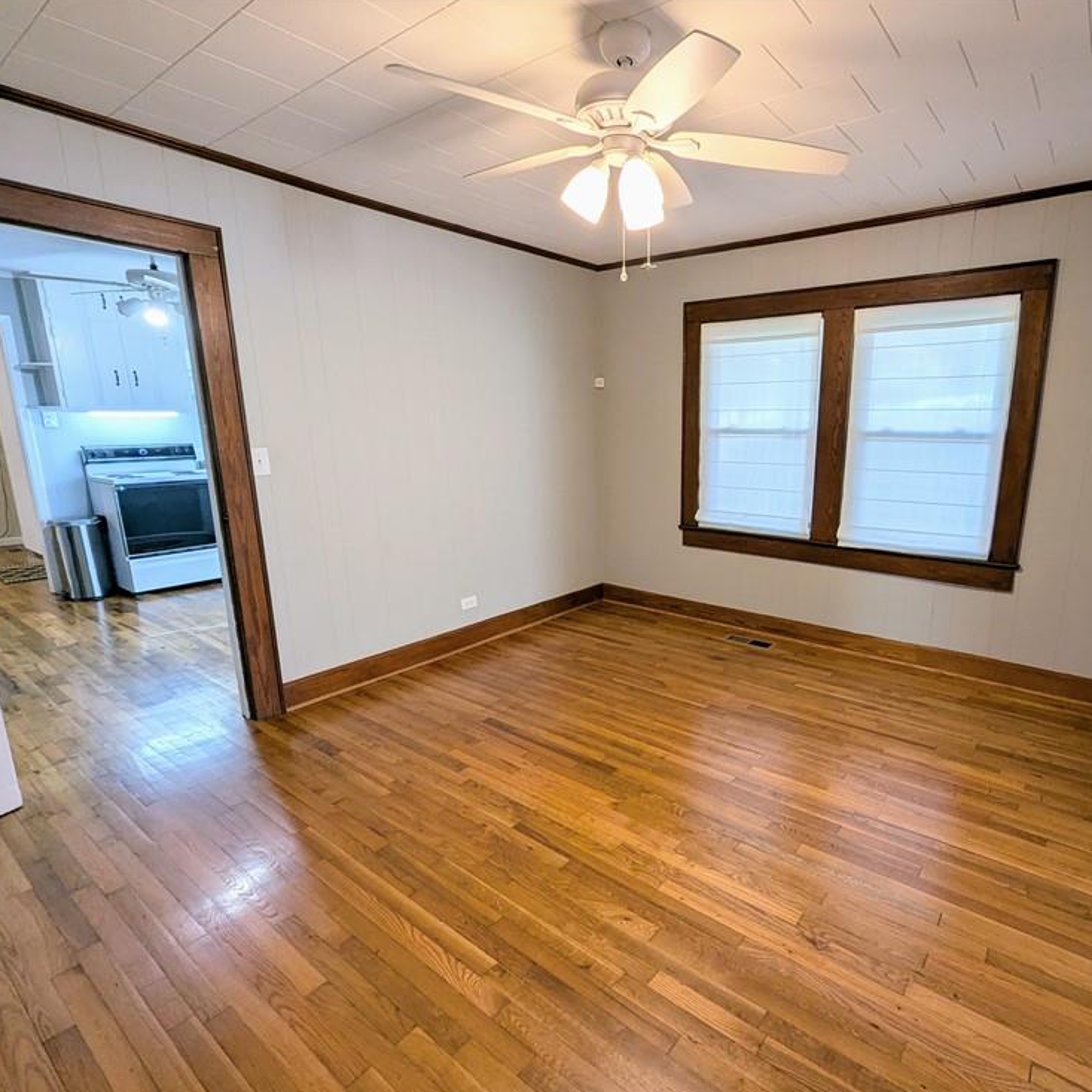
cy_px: 567
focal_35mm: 16
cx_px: 649
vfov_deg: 87.4
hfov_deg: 86.5
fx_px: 571
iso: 62
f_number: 2.2
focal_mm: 1.95
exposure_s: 1/44
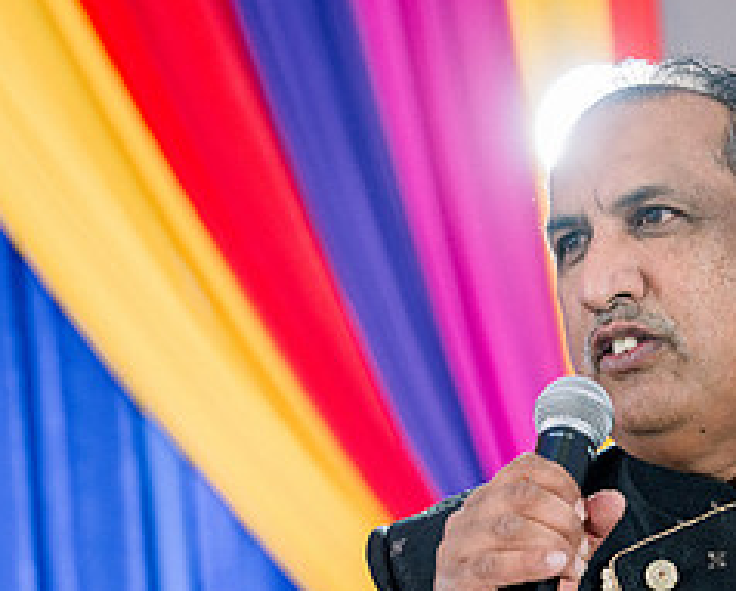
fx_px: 3141
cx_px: 687
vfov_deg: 10.7
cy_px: 565
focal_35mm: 144
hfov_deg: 13.2
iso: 1250
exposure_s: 1/125
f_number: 2.8
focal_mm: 63
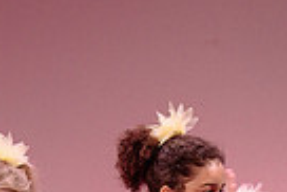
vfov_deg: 1.9
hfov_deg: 2.8
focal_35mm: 728
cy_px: 276
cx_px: 96
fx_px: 5810
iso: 1600
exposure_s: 1/200
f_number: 2.8
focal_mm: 155
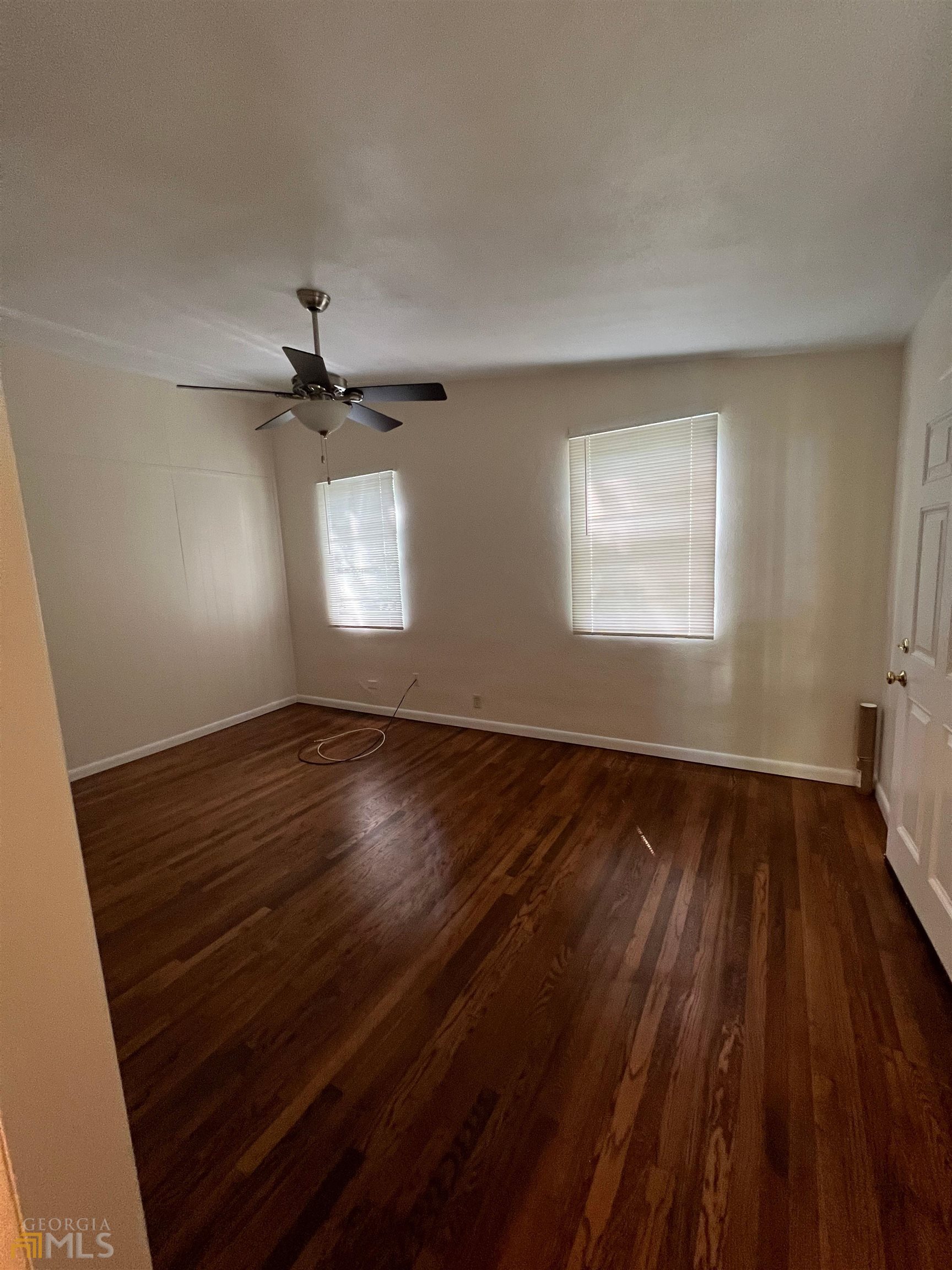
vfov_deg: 106.2
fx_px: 477
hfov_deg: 89.9
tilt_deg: -7.7
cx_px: 476
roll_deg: +4.5
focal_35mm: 13
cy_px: 635
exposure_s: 1/60
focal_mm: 1.57
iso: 320
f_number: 1.8
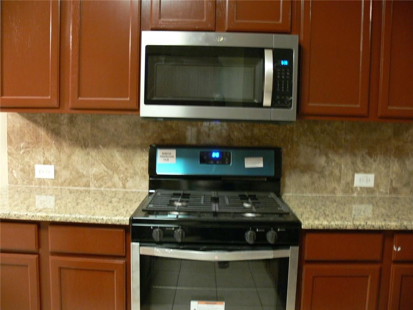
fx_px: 418
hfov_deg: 52.6
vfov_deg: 40.7
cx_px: 206
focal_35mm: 35
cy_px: 155
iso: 200
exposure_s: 1/4
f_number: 2.8
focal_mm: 7.4
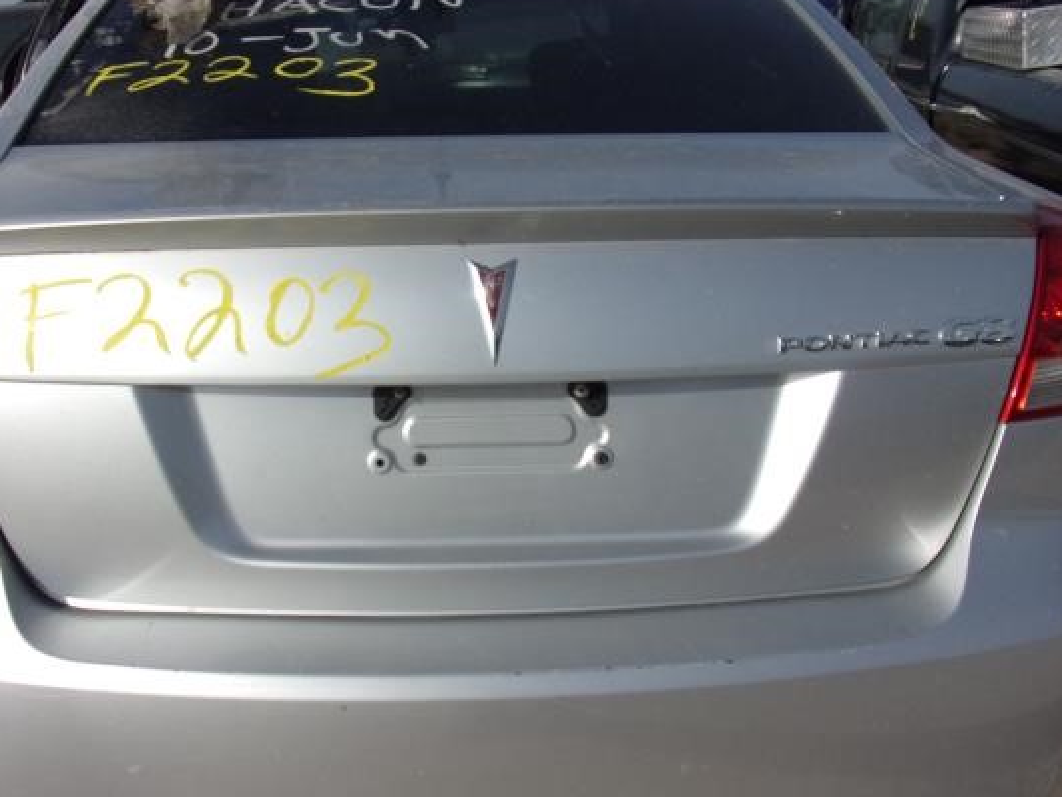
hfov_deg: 51.2
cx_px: 474
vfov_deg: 39.7
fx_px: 1105
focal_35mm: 36
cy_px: 406
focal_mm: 4.3
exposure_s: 1/200
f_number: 10.8
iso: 80
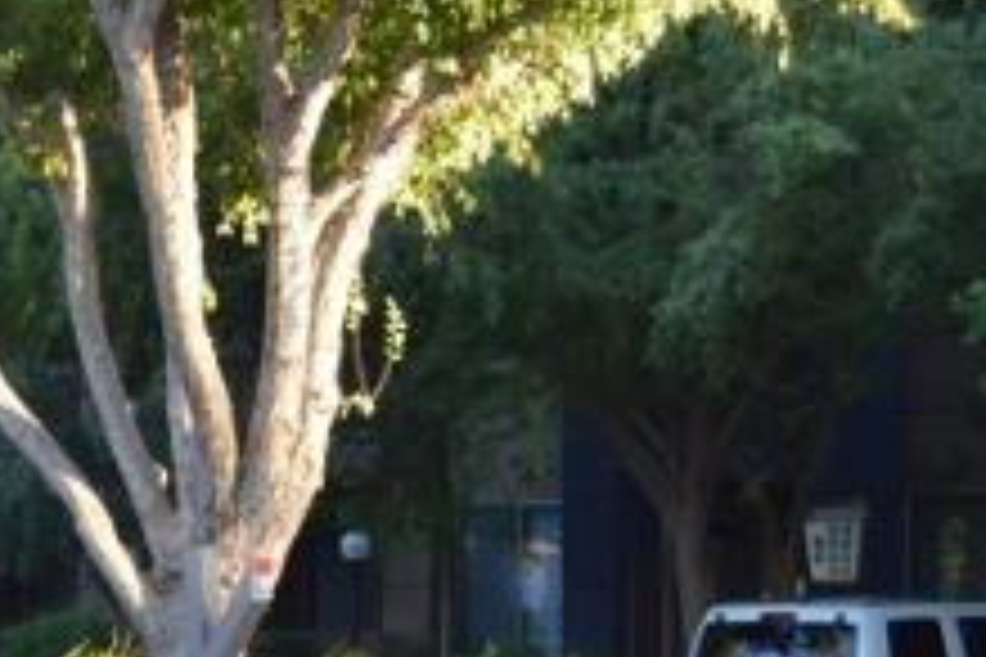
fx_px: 3834
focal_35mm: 140
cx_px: -374
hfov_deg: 14.0
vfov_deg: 9.7
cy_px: 720
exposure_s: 1/125
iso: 400
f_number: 5.6
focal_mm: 32
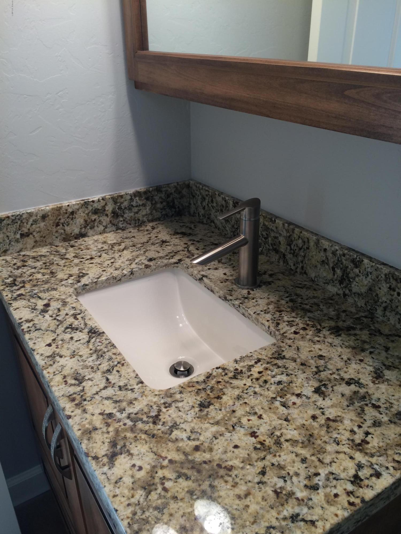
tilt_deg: -27.9
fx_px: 448
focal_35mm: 29
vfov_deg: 61.7
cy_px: 267
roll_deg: +2.8
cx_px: 200
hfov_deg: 48.2
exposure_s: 1/40
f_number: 2.2
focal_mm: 4.15
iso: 32
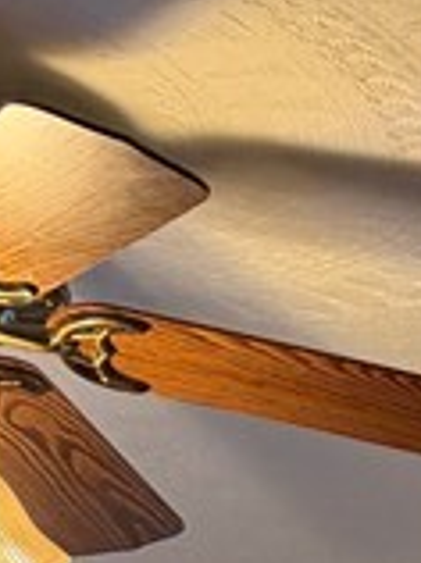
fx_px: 2537
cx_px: 1209
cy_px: 1696
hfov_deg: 8.2
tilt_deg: -11.2
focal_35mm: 156
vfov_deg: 9.7
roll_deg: -0.4
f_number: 1.78
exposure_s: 1/60
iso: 400
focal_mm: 6.76
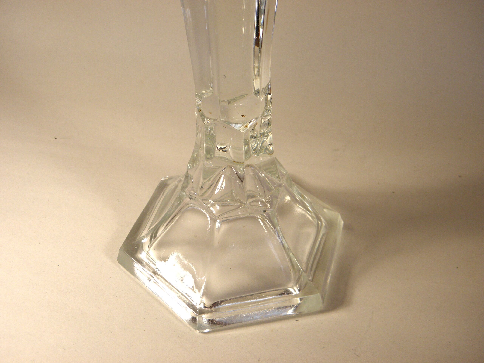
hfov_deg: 40.4
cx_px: 242
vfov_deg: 30.9
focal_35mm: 47
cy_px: 182
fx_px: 657
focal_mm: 8.6
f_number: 3.9
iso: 100
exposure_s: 1/125
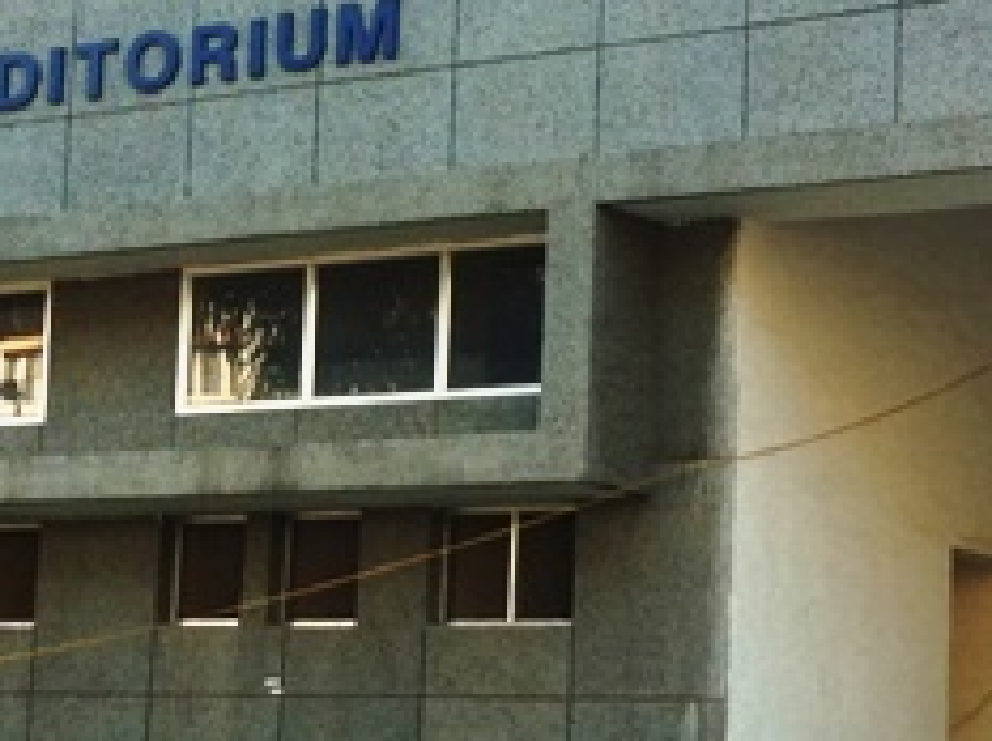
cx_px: 434
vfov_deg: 12.3
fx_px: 3434
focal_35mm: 120
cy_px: 294
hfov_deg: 16.4
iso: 80
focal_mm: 3.85
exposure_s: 1/169
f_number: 2.8
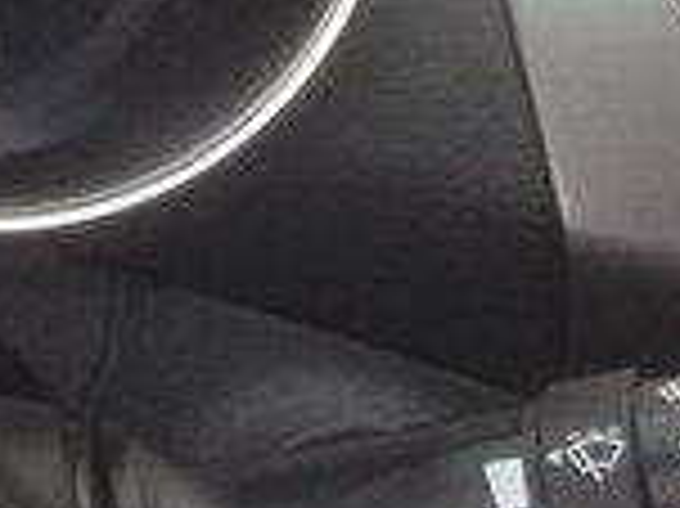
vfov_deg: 9.9
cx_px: -446
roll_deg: -2.7
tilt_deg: -16.0
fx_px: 2827
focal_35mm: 144
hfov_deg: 12.8
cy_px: -330
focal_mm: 4.12
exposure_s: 1/24
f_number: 2.4
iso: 50
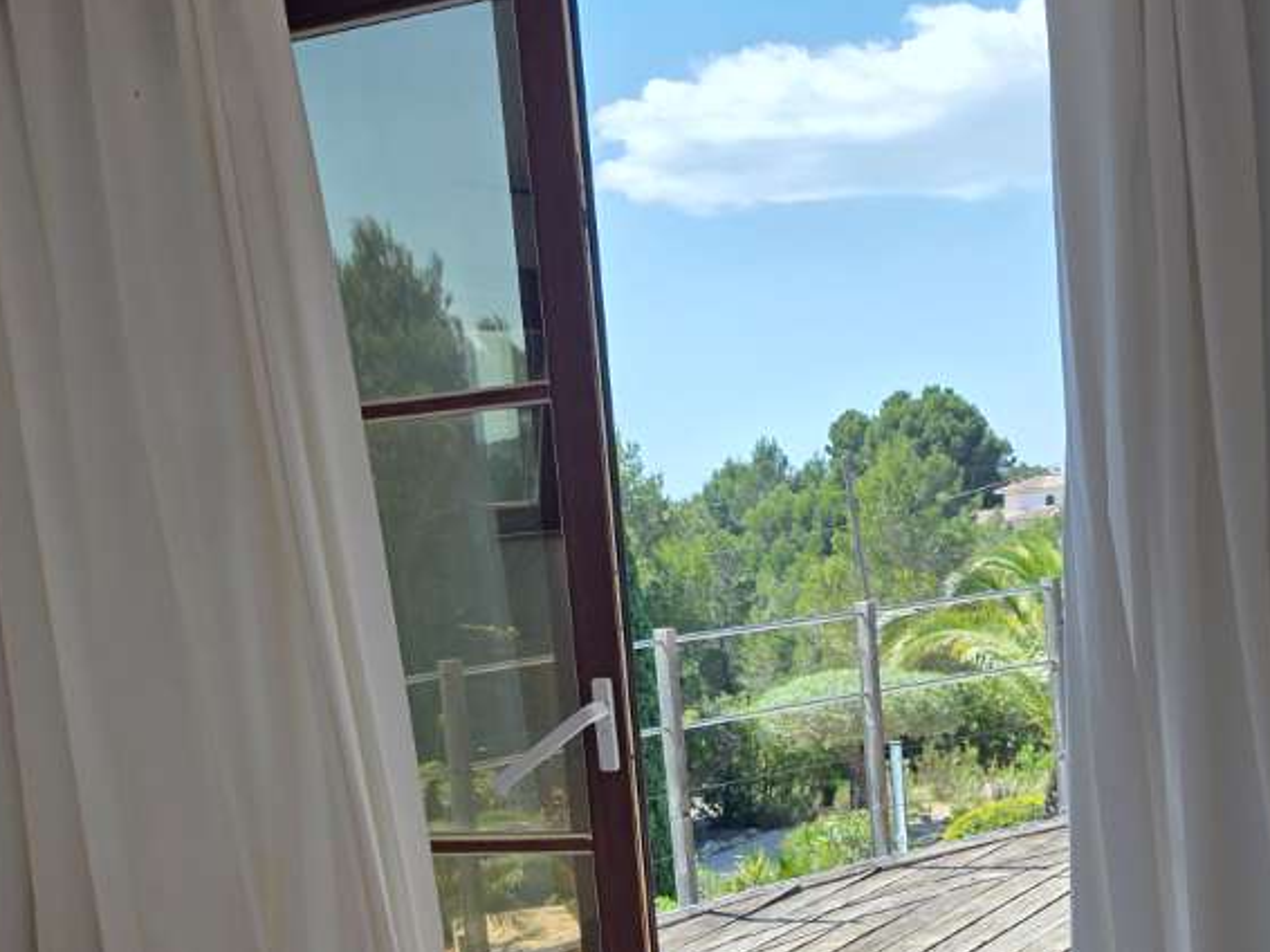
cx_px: 644
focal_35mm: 61
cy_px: 989
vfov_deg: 22.9
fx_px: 2237
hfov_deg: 31.7
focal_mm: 6.3
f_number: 1.7
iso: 80
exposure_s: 1/3418
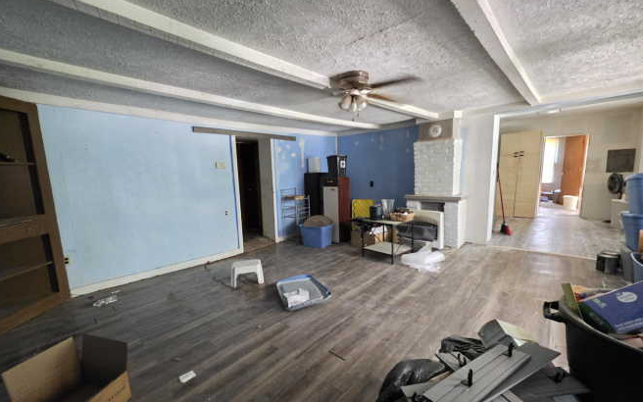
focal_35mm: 14
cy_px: 208
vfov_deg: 78.6
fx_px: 245
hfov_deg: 105.3
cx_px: 317
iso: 1000
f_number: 1.9
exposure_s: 1/30
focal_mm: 2.2
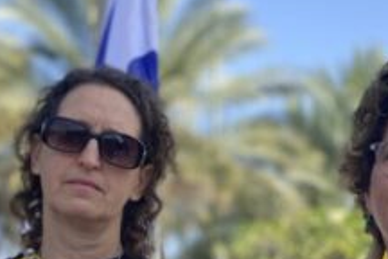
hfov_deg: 20.9
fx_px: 1035
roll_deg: -1.8
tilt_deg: +5.3
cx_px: 325
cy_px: 299
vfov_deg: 13.9
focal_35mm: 96
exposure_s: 1/1754
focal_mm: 4.25
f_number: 1.8
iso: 32
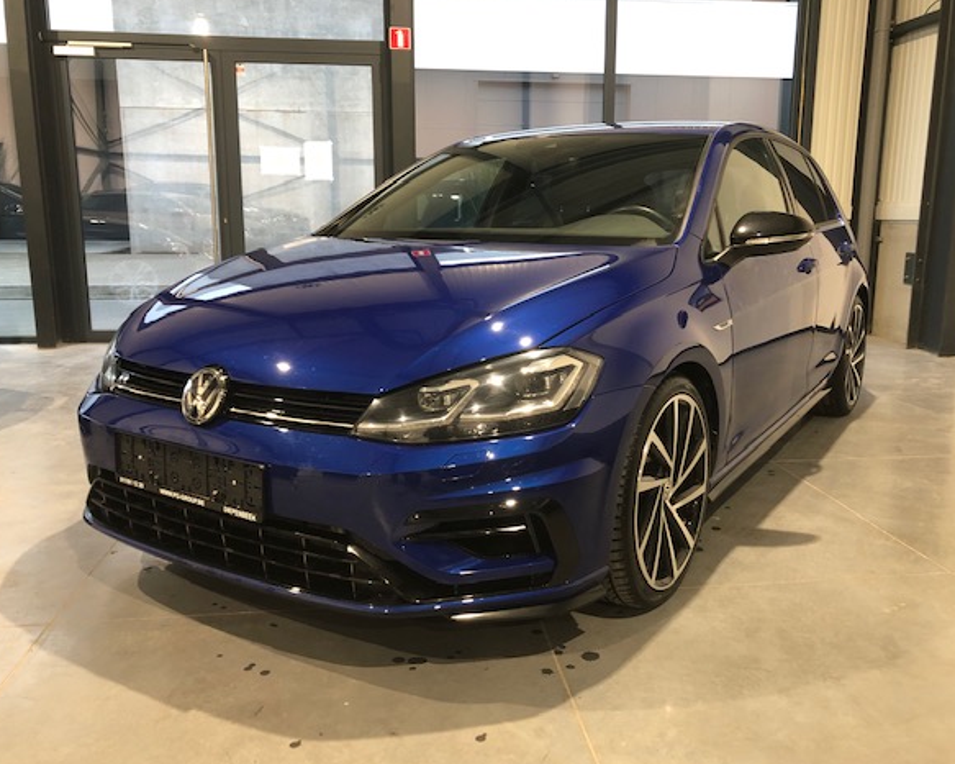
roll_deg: +0.2
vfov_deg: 48.5
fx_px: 848
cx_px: 500
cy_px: 382
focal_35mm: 30
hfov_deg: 58.8
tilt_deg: -11.9
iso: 80
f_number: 1.8
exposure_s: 1/17
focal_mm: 3.99
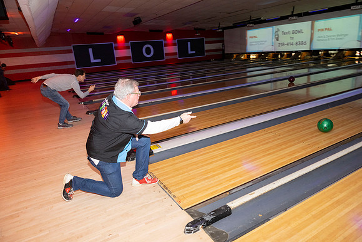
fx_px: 241
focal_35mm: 24
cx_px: 181
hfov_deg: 73.7
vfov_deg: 53.2
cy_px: 121
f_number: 5.6
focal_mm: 24
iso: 2000
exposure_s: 1/100
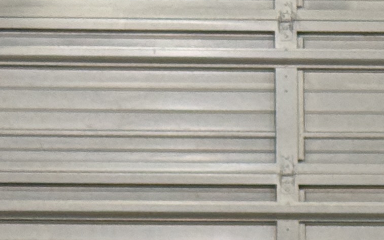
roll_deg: +0.0
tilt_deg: +0.3
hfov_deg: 7.6
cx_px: 625
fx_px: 2836
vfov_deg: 4.7
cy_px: 541
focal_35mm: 271
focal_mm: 6.76
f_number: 1.78
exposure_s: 1/60
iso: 64
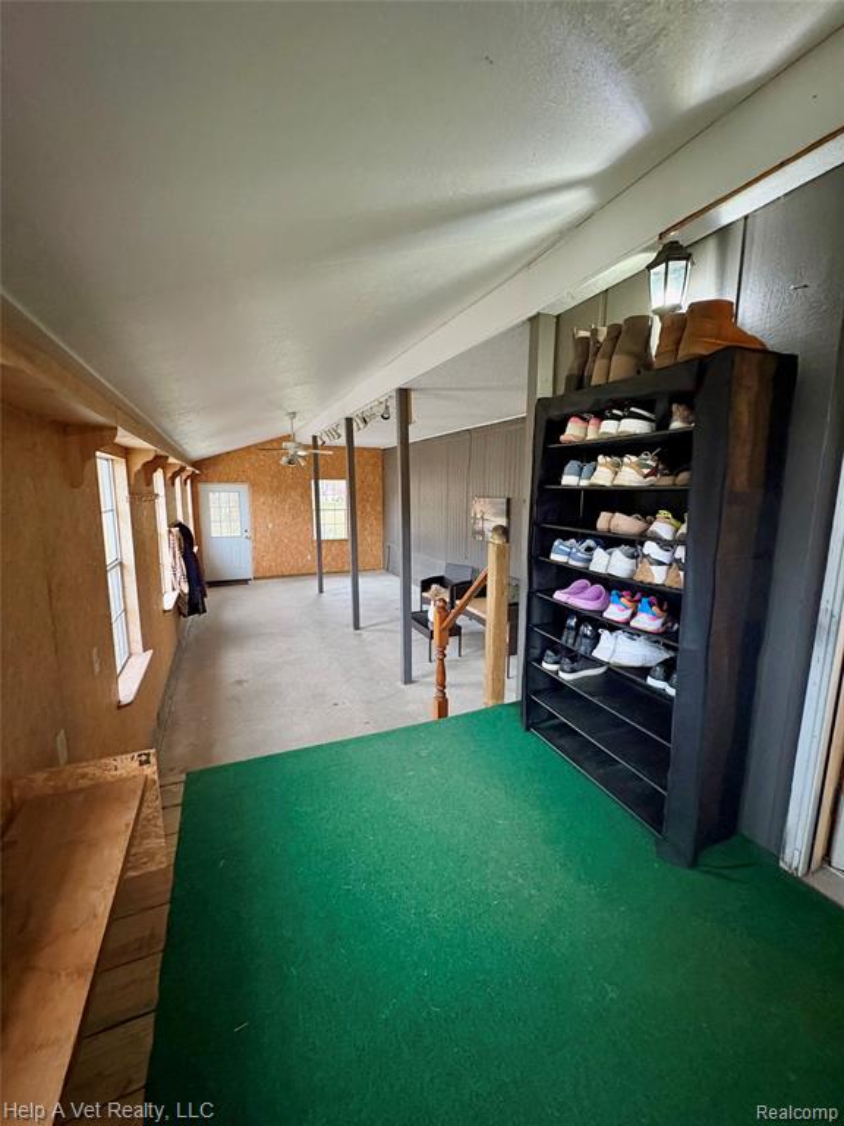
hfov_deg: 85.7
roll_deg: -0.4
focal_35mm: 14
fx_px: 455
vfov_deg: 102.1
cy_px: 563
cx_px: 422
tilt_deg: -9.5
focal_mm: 2.22
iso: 800
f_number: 2.2
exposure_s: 1/40
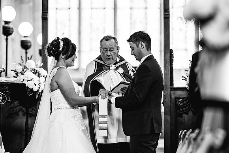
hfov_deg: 15.2
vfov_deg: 10.2
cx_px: 114
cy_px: 76
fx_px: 859
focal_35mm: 135
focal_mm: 135
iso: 2000
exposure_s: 1/250
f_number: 2.2
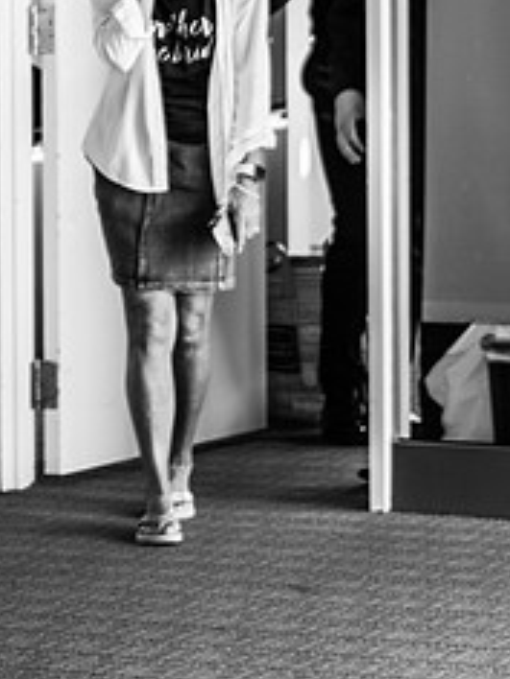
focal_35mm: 208
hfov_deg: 7.1
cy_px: 70
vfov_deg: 9.5
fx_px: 4086
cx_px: 405
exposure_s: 1/200
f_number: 2.8
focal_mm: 70
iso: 200
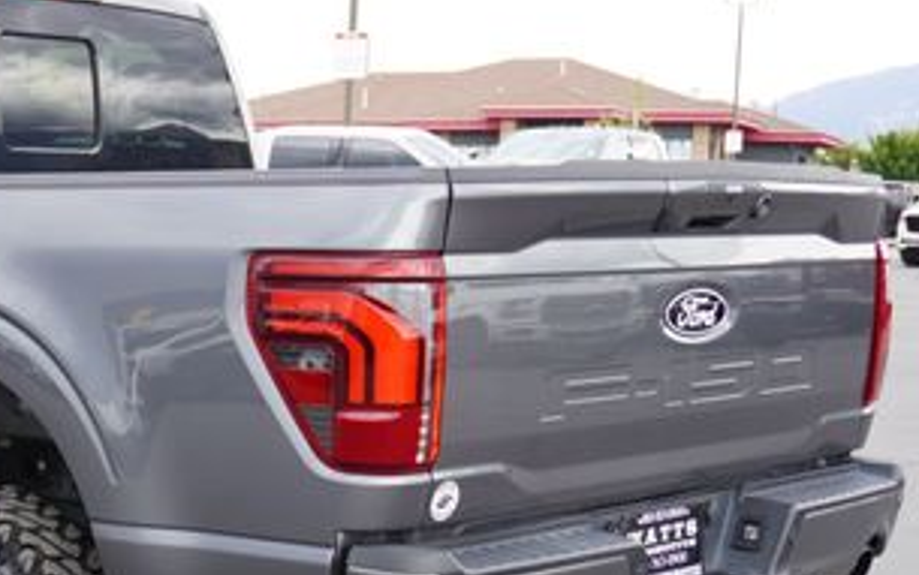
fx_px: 1930
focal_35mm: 77
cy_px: 467
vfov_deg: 16.8
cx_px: 6
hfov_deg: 25.5
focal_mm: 24
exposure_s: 1/60
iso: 100
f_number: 4.5
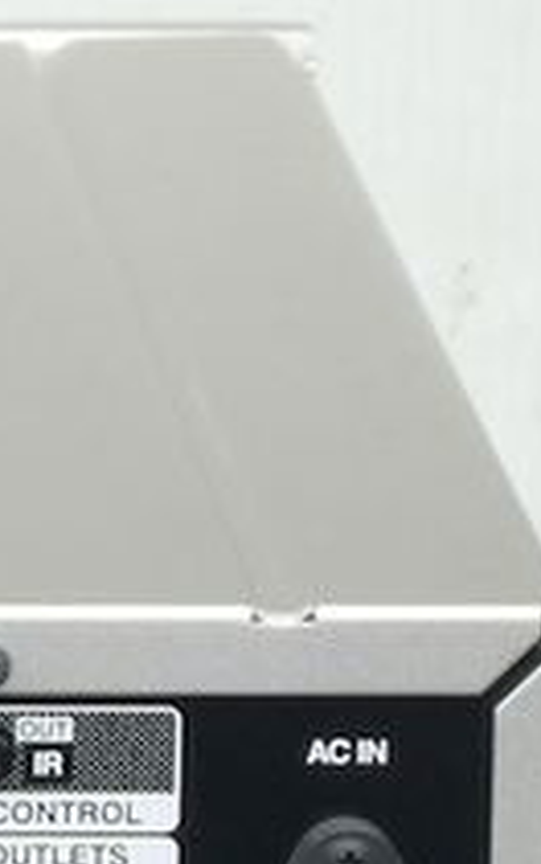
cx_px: -1139
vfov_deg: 3.2
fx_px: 15347
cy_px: 815
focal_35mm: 651
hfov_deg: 2.0
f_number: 5.3
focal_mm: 24.2
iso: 200
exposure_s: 1/5
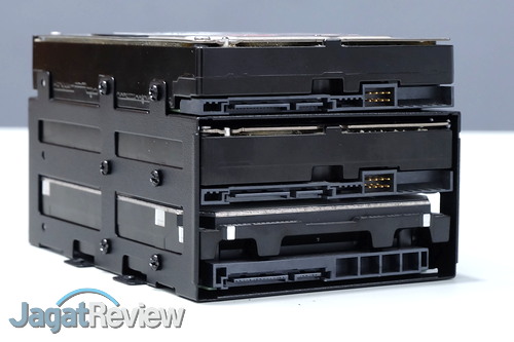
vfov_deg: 23.4
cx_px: 257
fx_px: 828
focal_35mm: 58
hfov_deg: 34.5
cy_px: 171
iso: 640
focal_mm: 38.7
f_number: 7.1
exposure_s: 1/7
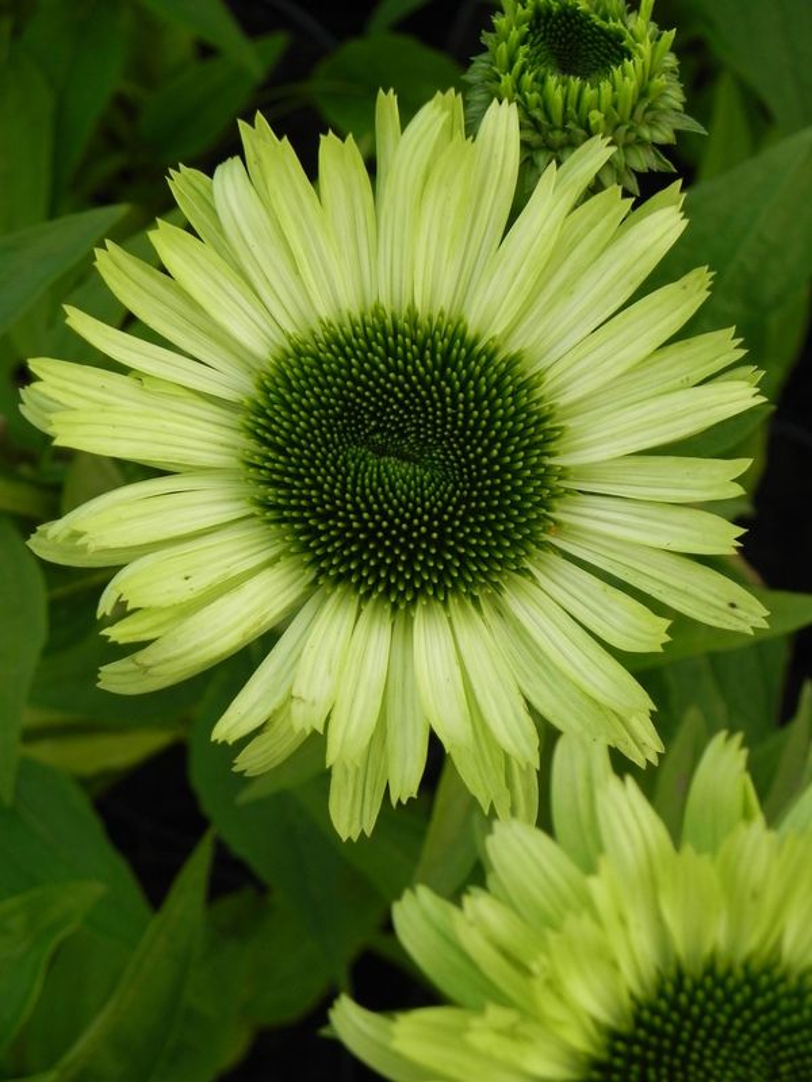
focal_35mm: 75
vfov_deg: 26.0
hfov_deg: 19.6
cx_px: 406
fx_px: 2346
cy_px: 541
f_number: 4.5
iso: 160
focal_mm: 13.4
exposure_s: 1/60
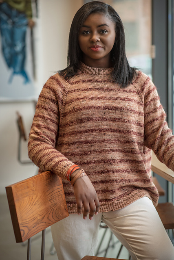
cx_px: 87
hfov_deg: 16.1
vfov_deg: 23.9
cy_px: 130
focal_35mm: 85
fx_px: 616
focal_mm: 85
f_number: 2.8
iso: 640
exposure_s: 1/125
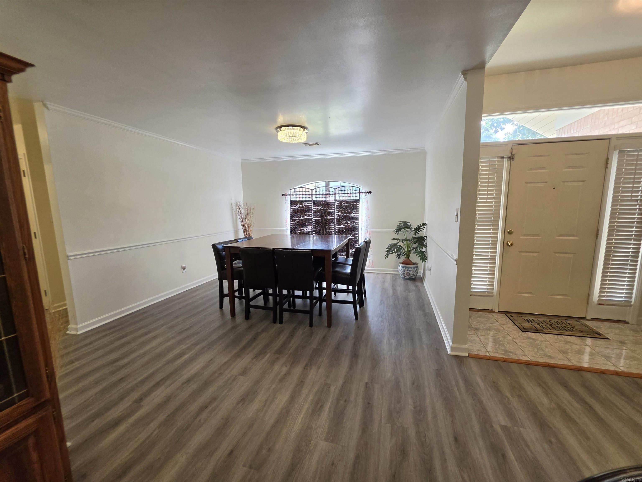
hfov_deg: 106.2
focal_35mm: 13
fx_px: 241
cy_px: 241
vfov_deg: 89.9
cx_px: 321
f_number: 1.9
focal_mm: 2.2
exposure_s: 1/120
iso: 80
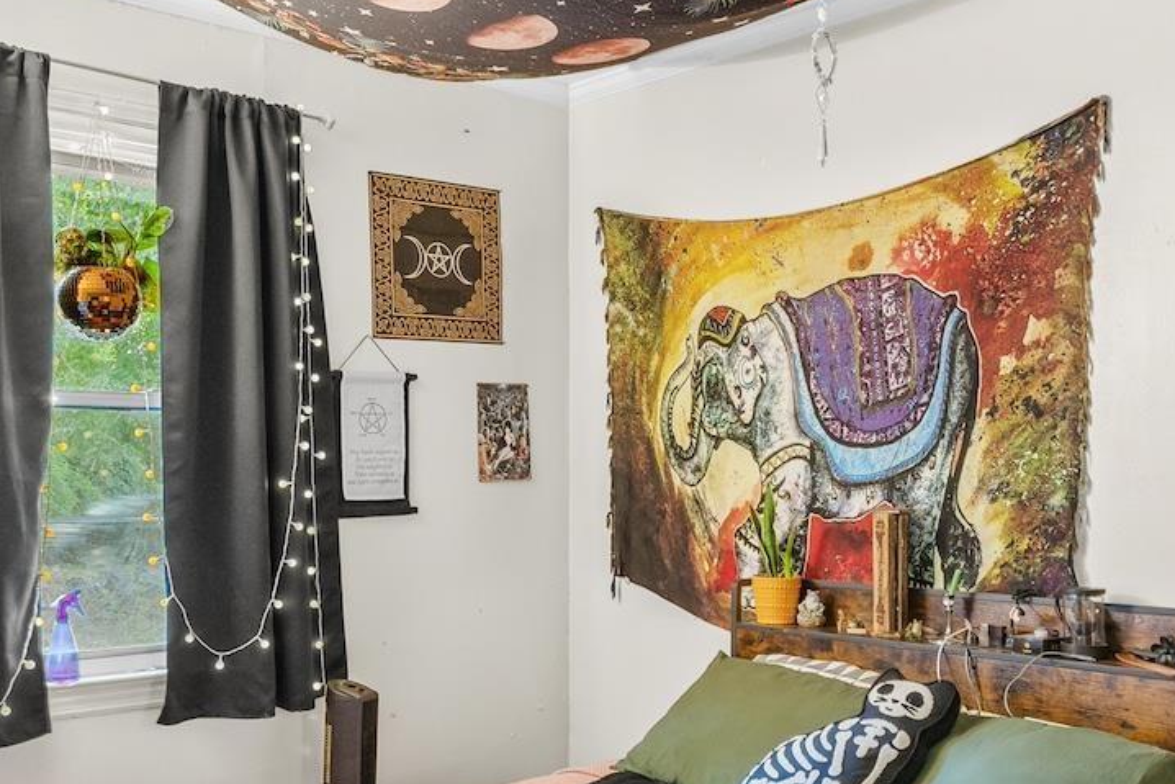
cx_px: 550
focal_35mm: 39
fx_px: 1273
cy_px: 502
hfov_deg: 49.5
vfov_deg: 34.0
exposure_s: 4
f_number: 6.3
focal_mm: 14
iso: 400
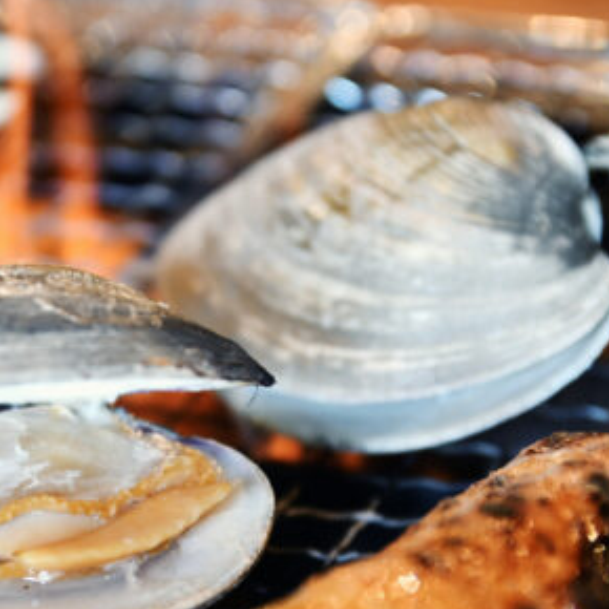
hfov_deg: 10.3
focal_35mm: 169
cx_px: 32
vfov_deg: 10.3
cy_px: 483
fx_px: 3364
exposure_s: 1/80
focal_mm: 50
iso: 800
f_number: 3.2
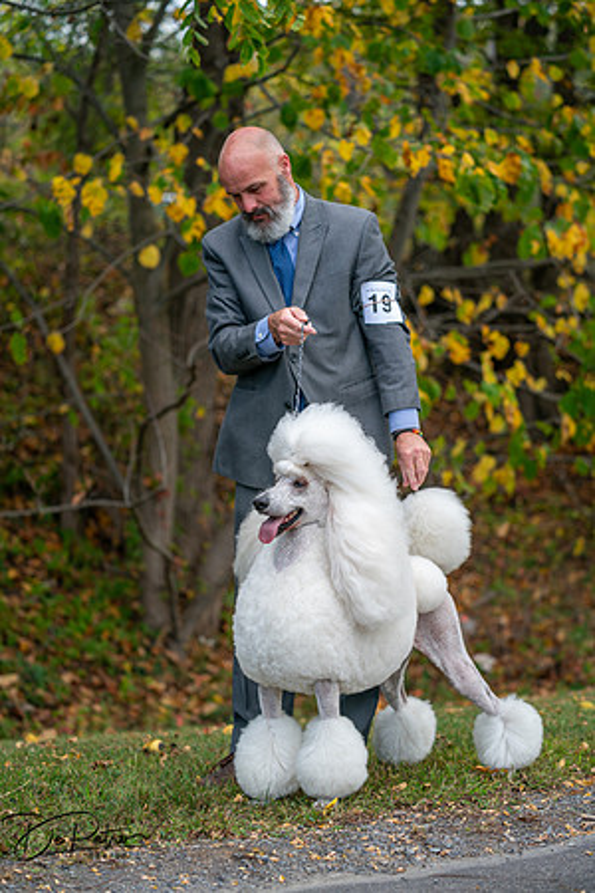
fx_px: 1983
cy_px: 446
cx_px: 298
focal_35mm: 80
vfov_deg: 25.4
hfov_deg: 17.1
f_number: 2.8
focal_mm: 80
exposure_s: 1/800
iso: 160
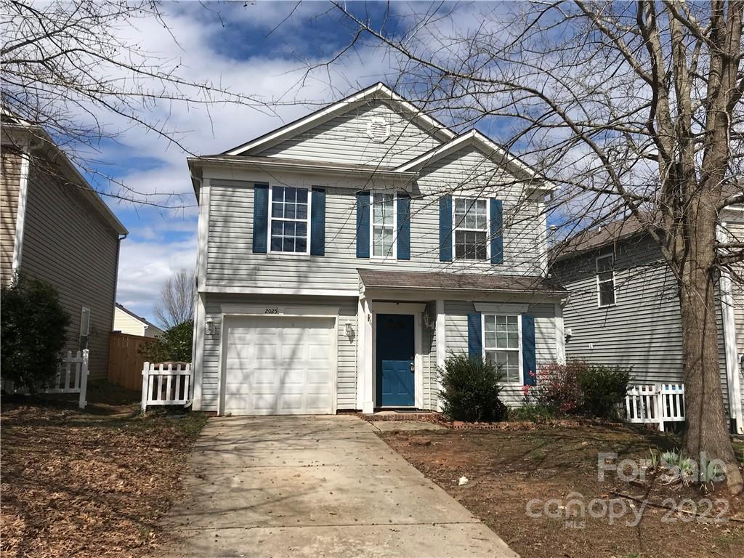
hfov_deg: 63.4
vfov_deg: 49.7
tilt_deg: +9.6
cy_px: 279
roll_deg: -1.9
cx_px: 372
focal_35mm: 28
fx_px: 602
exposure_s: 1/4808
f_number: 1.8
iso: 20
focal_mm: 3.99
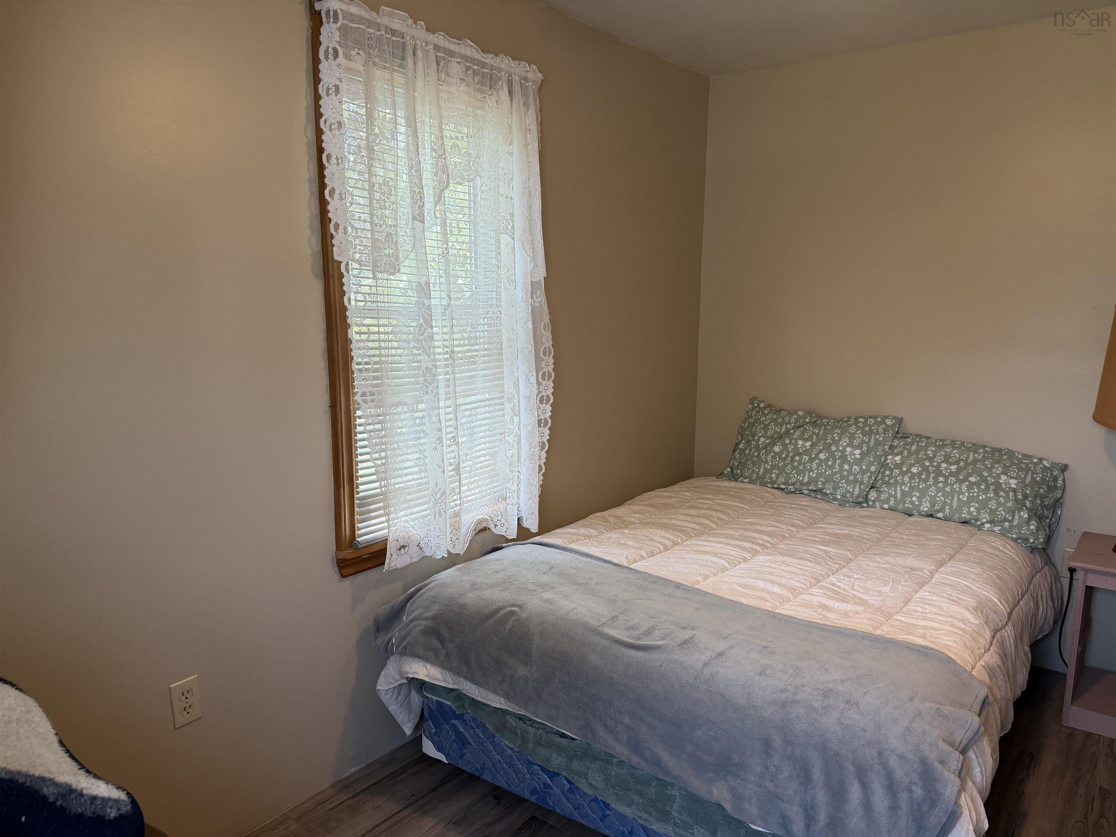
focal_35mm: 24
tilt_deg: -9.2
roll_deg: +0.1
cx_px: 558
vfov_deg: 56.8
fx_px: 774
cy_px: 418
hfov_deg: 71.6
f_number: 1.78
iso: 200
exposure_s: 1/120
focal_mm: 6.76
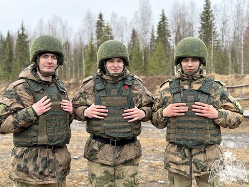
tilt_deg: -2.7
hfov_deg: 38.2
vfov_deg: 29.1
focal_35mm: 50
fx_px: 360
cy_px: 93
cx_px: 122
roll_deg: +1.7
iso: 100
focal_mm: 6.76
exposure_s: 1/1116
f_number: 1.78
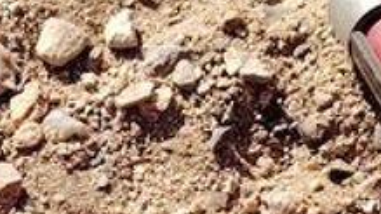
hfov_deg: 13.4
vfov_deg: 7.3
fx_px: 1606
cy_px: 432
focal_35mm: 159
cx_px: 10
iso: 100
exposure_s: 1/775
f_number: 1.75
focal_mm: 5.25
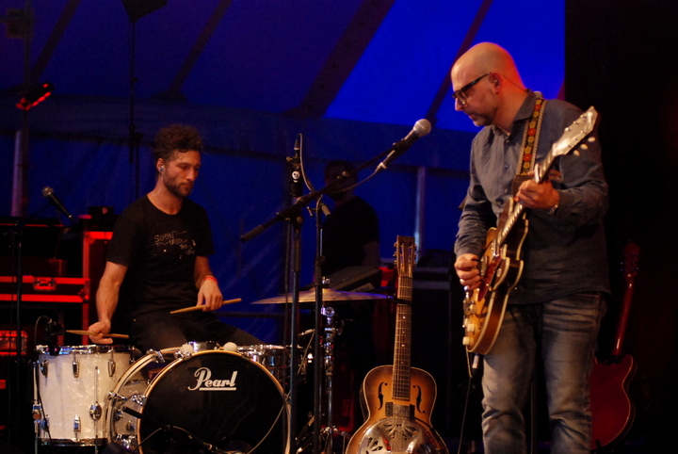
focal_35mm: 120
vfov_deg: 11.5
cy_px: 227
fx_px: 2263
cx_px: 339
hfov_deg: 17.0
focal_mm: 80
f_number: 2.8
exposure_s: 1/160
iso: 1600
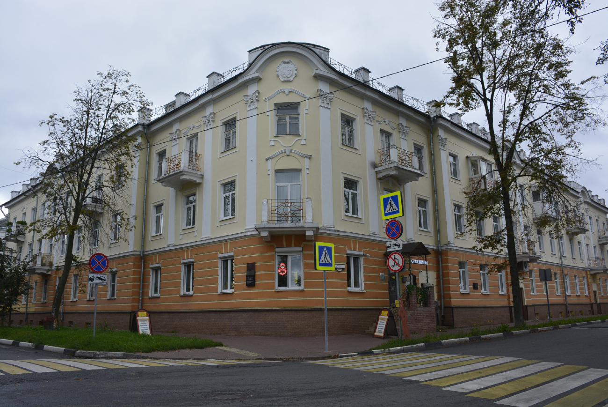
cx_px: 304
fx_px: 456
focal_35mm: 27
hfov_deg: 67.3
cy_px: 204
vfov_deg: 48.0
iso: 500
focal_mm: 18
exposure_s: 1/640
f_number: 8
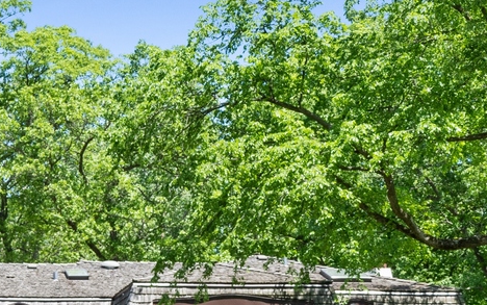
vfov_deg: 10.2
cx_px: -20
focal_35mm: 127
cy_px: 356
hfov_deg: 16.1
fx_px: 1686
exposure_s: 1/160
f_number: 8
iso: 200
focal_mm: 24
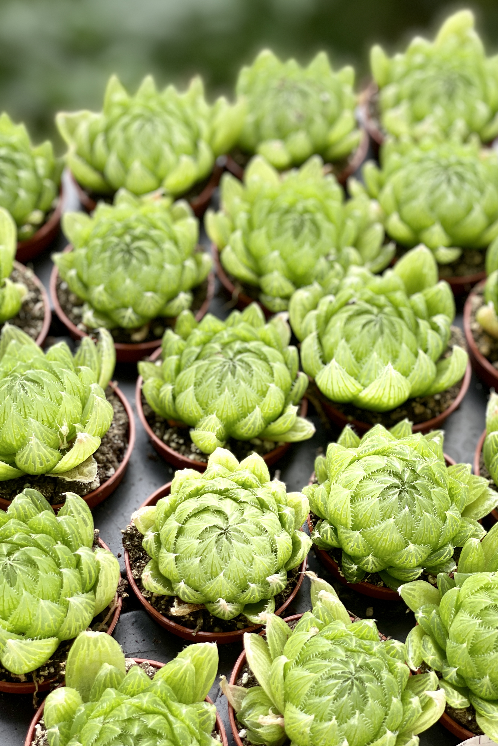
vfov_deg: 30.1
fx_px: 1390
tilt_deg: -39.5
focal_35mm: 67
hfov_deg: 20.3
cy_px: 372
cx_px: 279
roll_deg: +2.3
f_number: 2.2
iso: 40
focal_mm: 7.5
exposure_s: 1/121
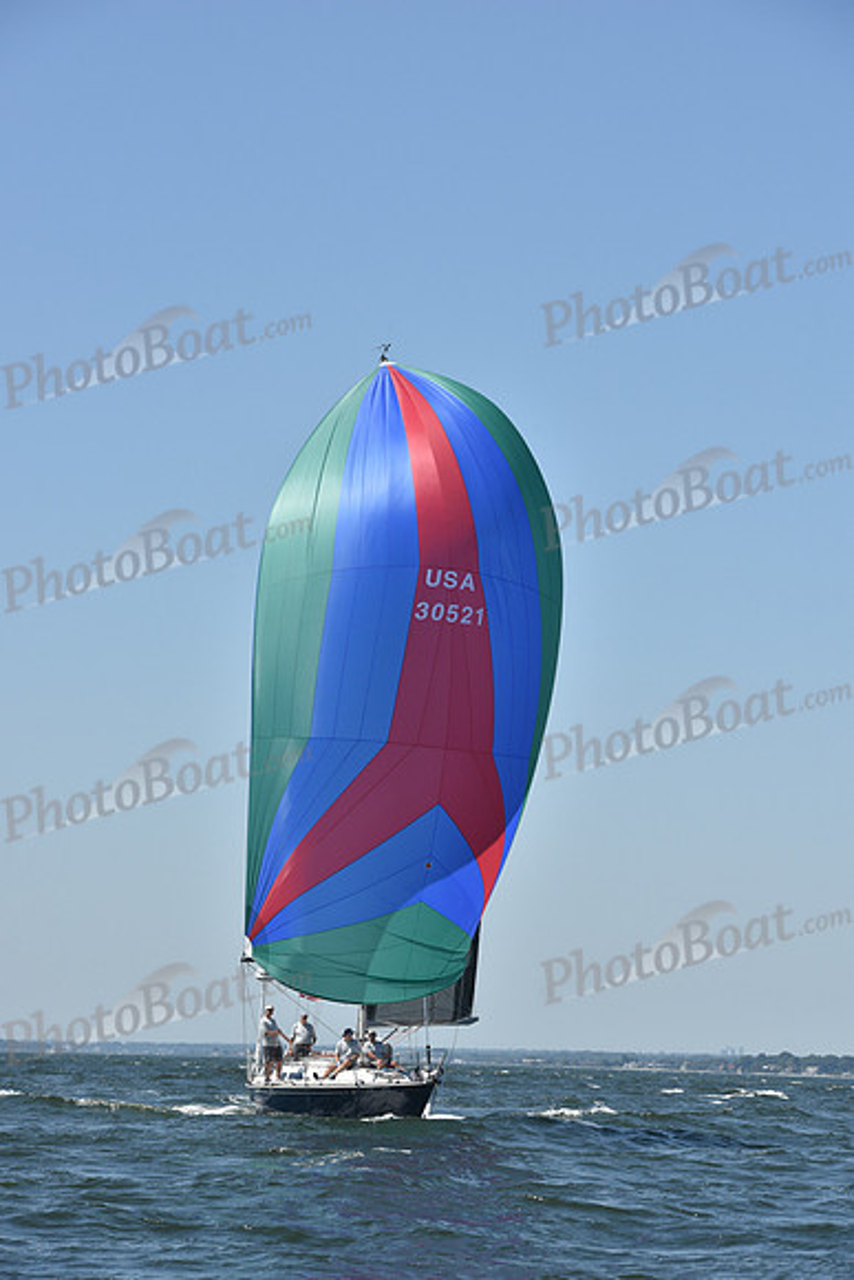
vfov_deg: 18.6
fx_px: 3912
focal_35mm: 110
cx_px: 427
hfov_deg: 12.5
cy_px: 640
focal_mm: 110
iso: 250
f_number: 8
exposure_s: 1/1250
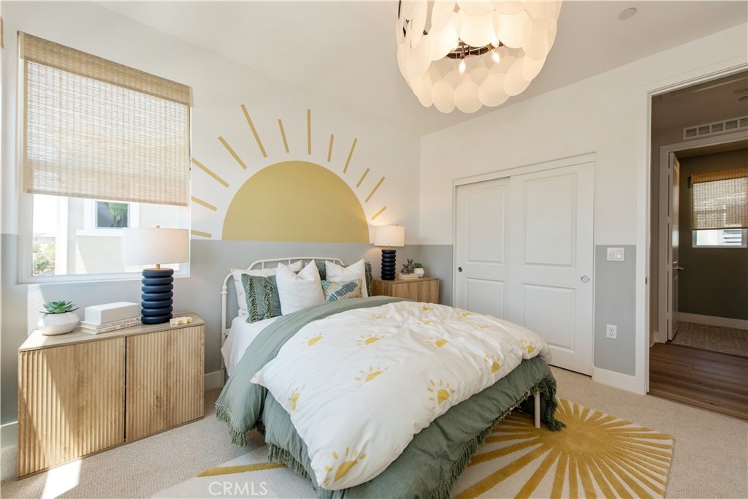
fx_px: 291
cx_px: 374
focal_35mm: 14
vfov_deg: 81.2
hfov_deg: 104.2
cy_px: 250
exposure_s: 1/125
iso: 400
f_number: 5.6
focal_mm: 14
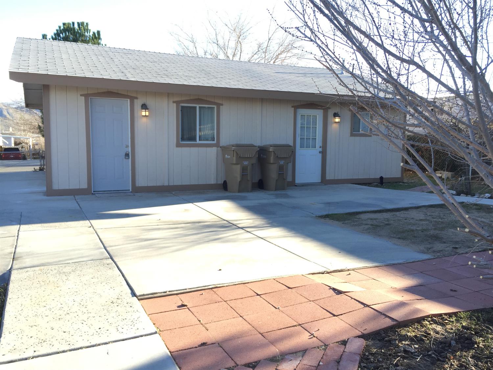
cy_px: 185
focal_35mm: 29
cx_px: 246
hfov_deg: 61.7
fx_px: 413
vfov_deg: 48.2
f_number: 2.2
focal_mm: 4.15
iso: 32
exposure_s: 1/260
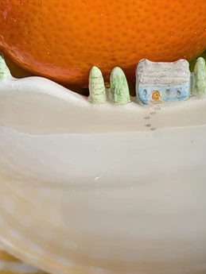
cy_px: 133
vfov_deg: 15.8
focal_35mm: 125
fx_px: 991
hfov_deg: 11.9
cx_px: 134
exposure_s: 1/1323
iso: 20
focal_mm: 6.9
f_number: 1.68
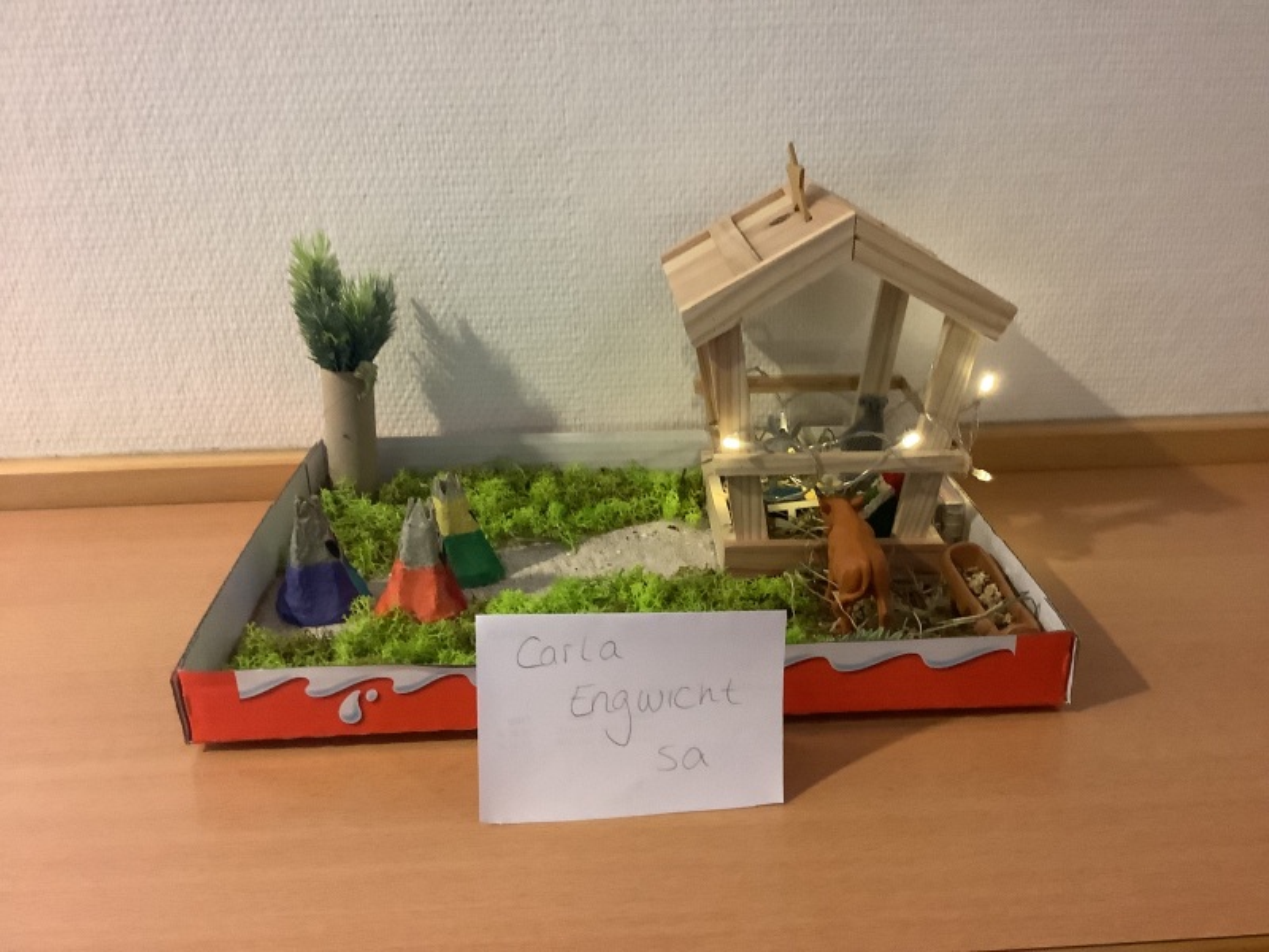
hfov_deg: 58.4
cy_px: 476
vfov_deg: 45.4
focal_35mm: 31
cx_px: 634
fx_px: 1136
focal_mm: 3.3
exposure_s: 1/25
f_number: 2.4
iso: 320
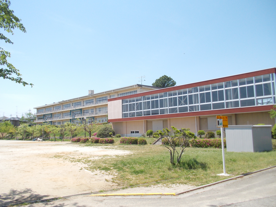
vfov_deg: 48.2
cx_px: 138
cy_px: 104
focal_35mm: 29
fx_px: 231
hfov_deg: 61.7
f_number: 3.3
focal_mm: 4.1
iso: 80
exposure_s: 1/640
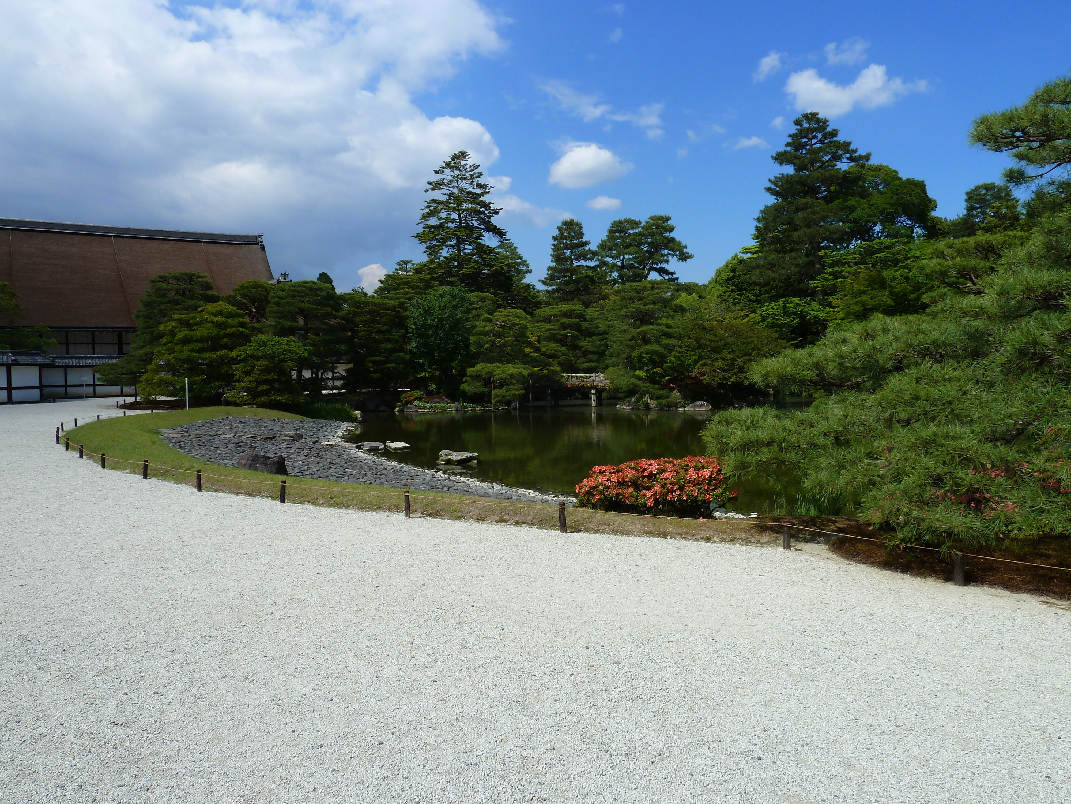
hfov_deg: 69.4
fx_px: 773
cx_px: 536
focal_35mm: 25
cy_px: 402
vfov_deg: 54.9
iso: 80
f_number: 5
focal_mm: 4.1
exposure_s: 1/400
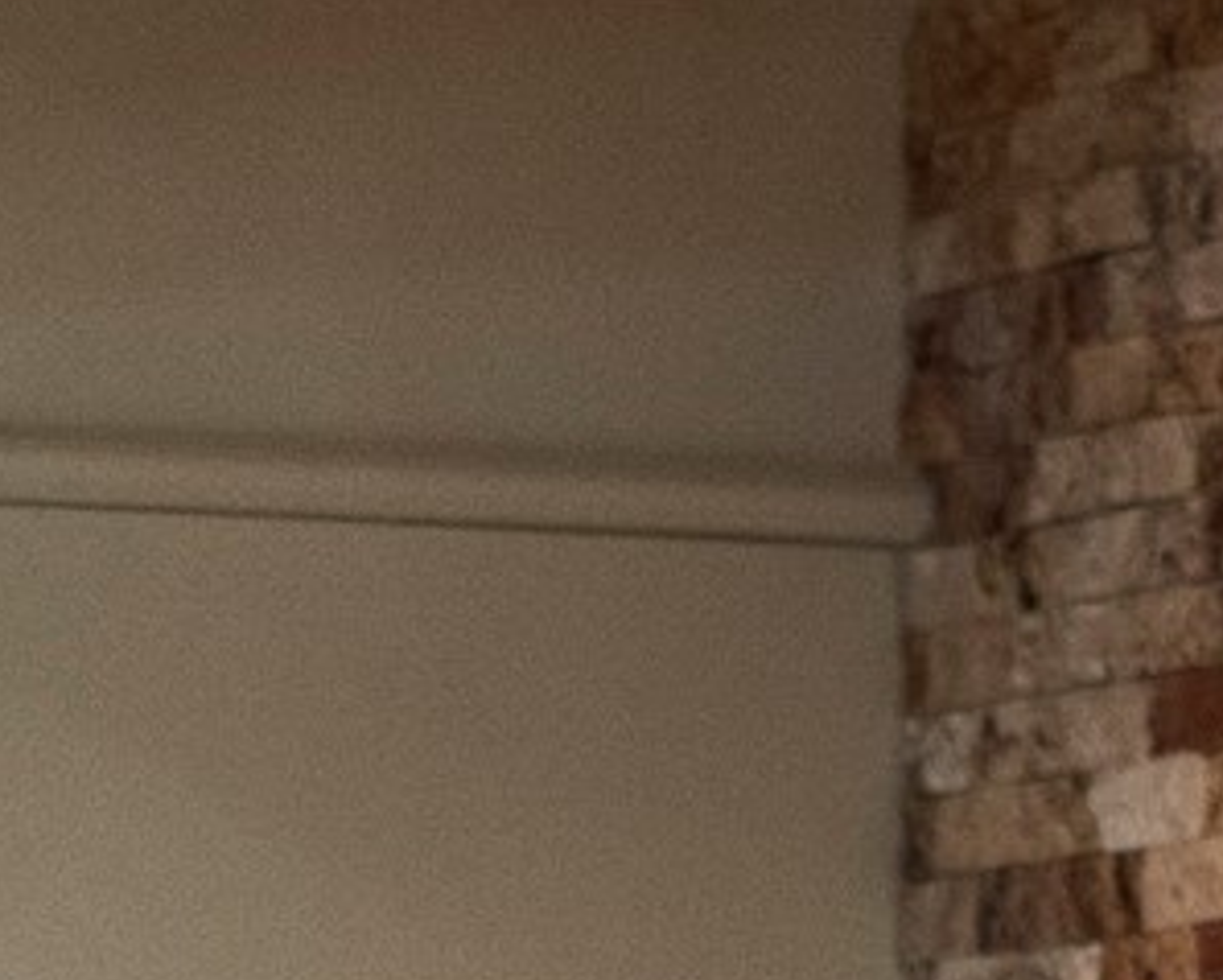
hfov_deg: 5.6
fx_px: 12423
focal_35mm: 343
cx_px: -692
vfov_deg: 4.5
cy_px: 1976
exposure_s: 1/200
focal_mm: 50
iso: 1600
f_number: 2.4
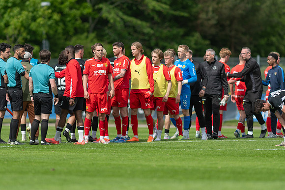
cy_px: 95
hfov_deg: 4.6
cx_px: 142
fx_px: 3563
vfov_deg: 3.1
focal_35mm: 450
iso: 100
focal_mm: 300
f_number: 3.2
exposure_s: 1/2000
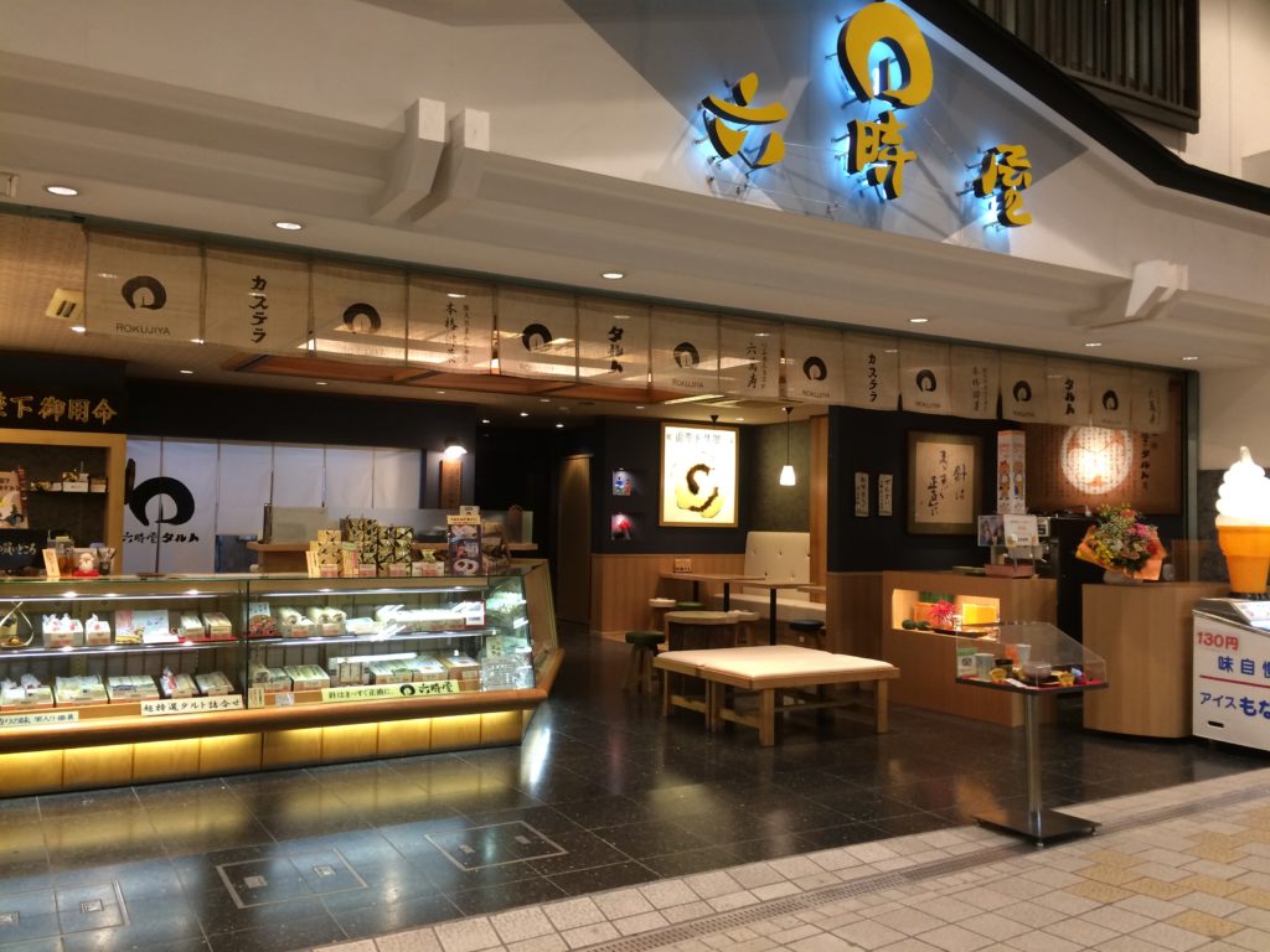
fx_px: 1064
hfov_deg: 61.7
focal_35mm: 29
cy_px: 476
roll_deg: -0.1
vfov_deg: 48.2
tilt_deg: +2.2
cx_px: 635
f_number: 2.2
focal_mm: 4.15
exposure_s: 1/30
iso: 100
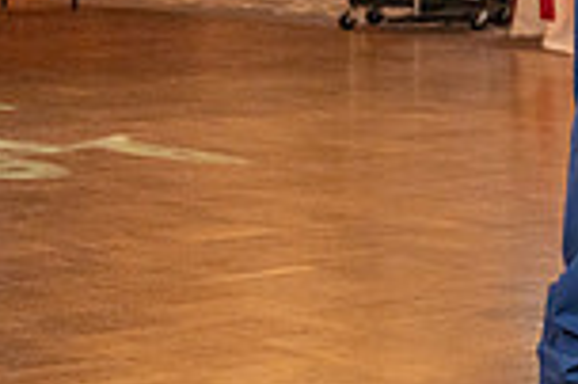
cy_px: -209
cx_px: 909
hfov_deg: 11.4
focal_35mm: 172
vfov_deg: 7.8
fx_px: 2759
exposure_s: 1/200
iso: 2500
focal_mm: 45
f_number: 4
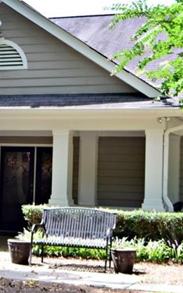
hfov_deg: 17.2
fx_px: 599
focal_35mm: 75
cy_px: 134
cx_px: 39
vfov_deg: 27.5
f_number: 4.2
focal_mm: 20
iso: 200
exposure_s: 1/250
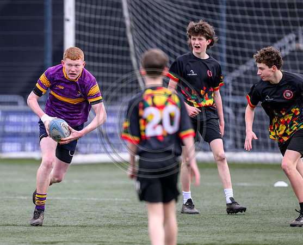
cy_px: 156
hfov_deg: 3.3
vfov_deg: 2.7
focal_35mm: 578
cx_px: 69
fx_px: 5201
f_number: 3.2
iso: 500
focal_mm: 400
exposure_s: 1/1600
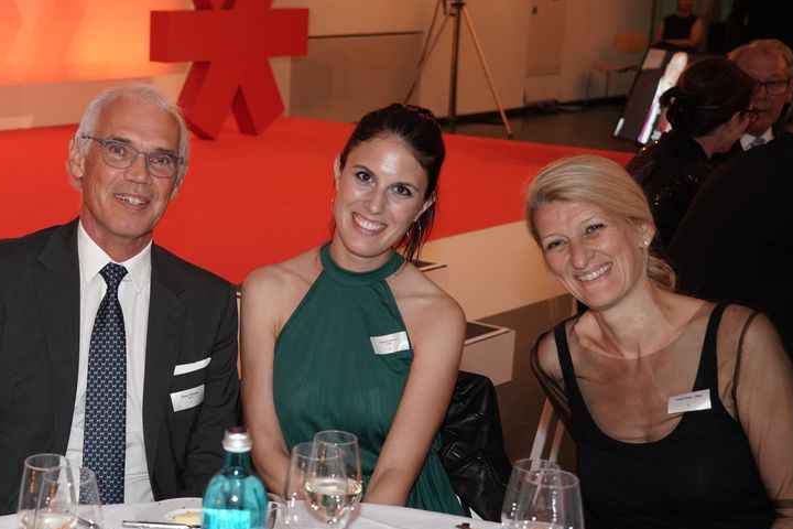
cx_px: 141
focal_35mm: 65
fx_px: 1432
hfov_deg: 30.1
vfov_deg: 20.9
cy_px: 281
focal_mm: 39
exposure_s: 1/50
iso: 1600
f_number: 4.5
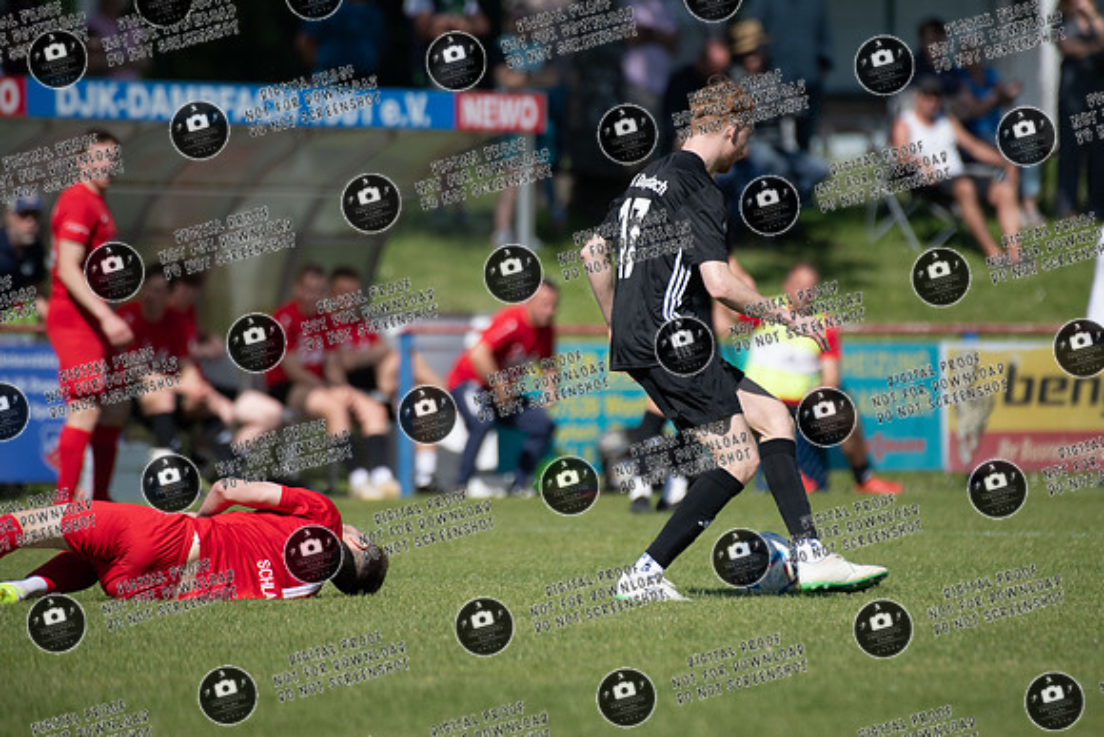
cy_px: 361
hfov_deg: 4.0
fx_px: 15926
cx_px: 593
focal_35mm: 519
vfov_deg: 2.6
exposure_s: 1/1600
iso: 320
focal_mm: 480
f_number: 5.6
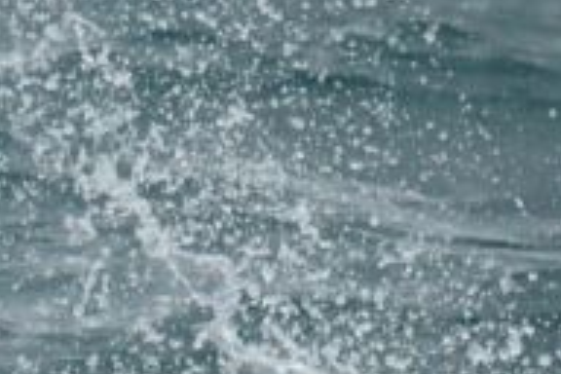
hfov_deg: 0.8
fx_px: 38986
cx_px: -479
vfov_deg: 0.5
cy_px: -95
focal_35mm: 2502
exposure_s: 1/8000
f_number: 6.3
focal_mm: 600
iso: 2000
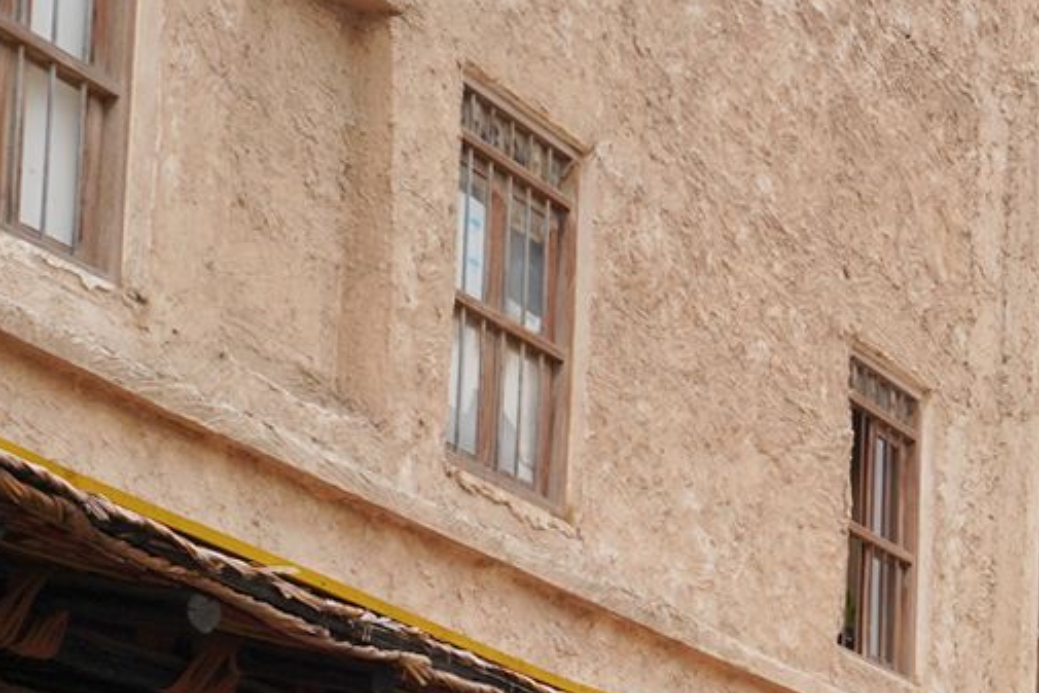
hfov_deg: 18.2
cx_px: 1718
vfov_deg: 13.4
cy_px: 1121
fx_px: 2742
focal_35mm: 95
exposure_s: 1/100
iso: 400
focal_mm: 24
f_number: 13
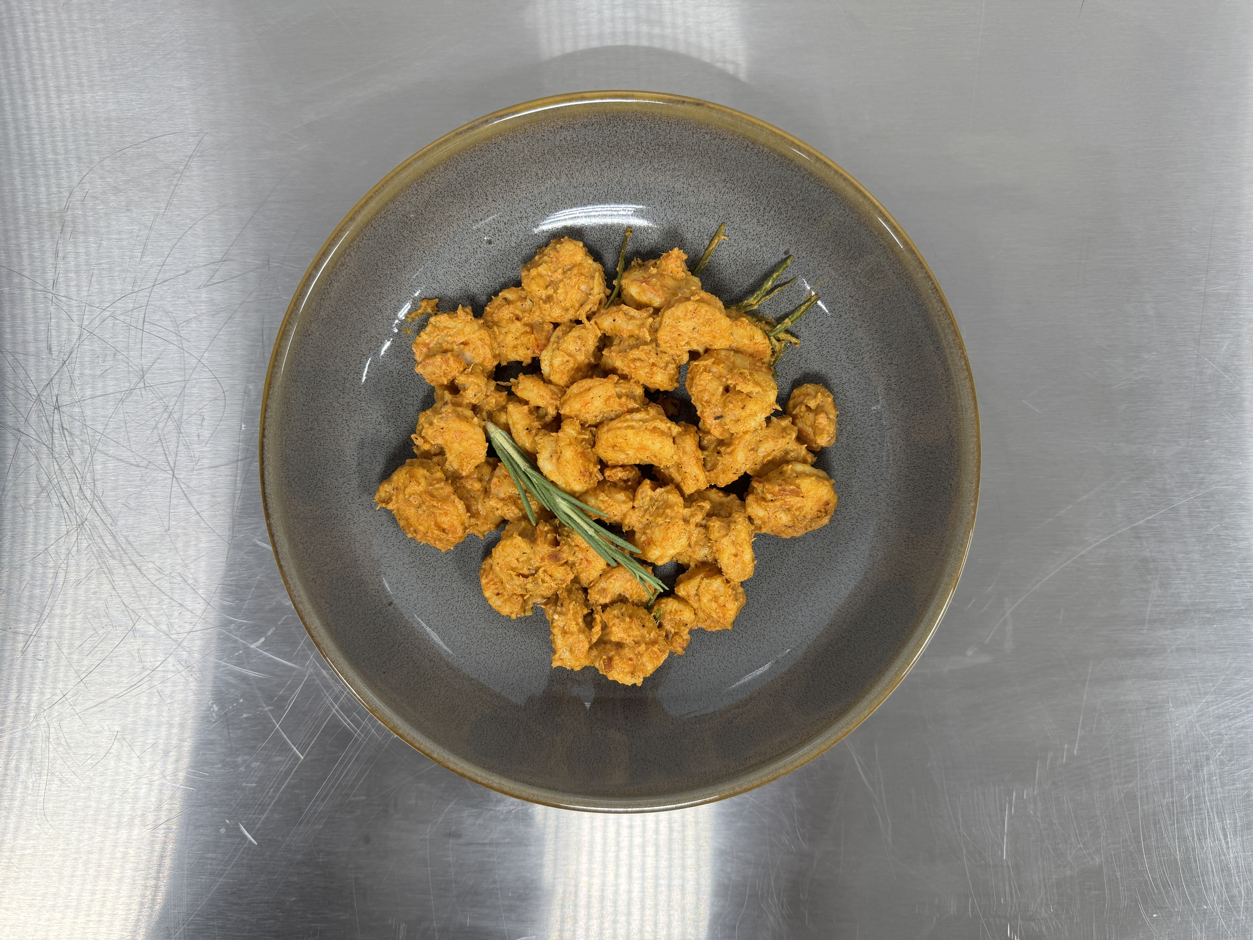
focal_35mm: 24
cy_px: 470
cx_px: 626
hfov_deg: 71.6
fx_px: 869
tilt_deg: -89.1
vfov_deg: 56.8
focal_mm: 6.76
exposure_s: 1/121
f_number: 1.78
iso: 100
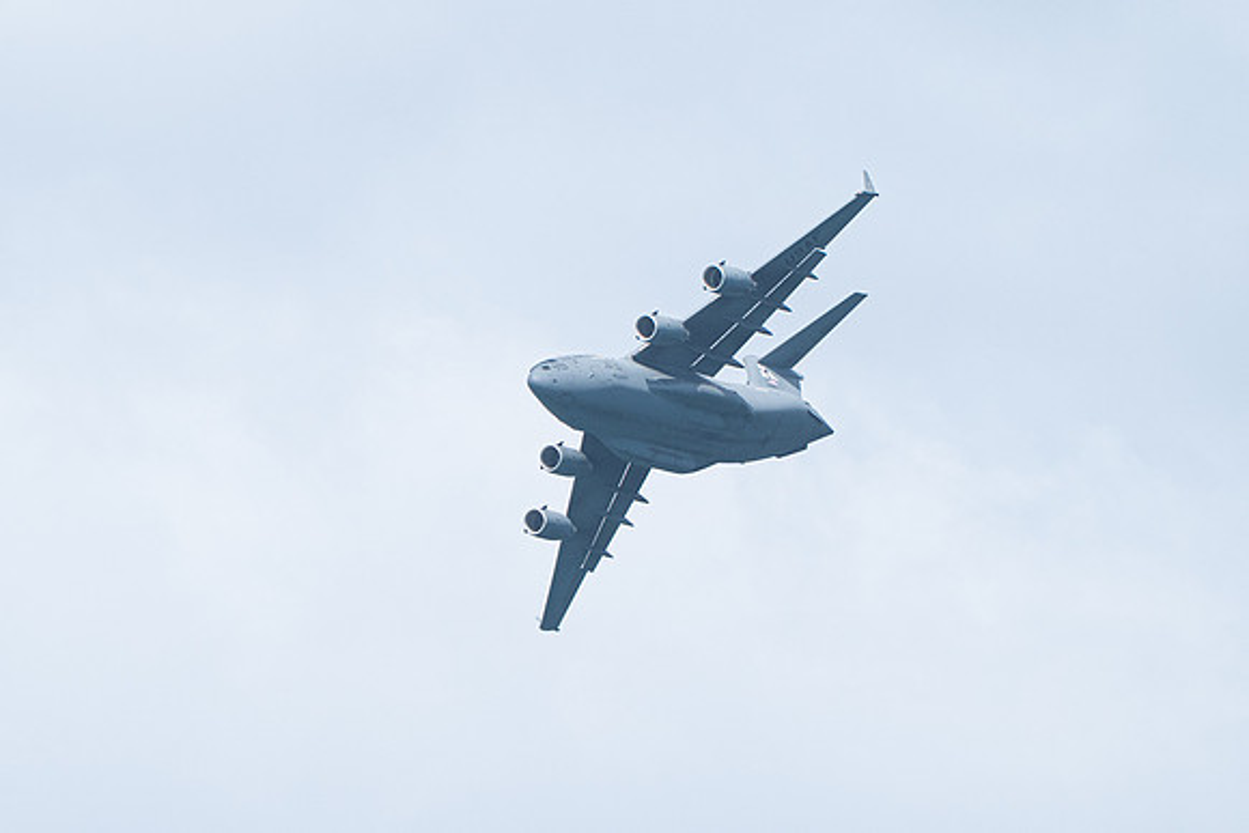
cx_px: 492
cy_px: 406
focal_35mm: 684
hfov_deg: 3.0
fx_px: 23748
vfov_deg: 2.0
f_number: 10
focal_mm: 400
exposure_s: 1/1250
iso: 640
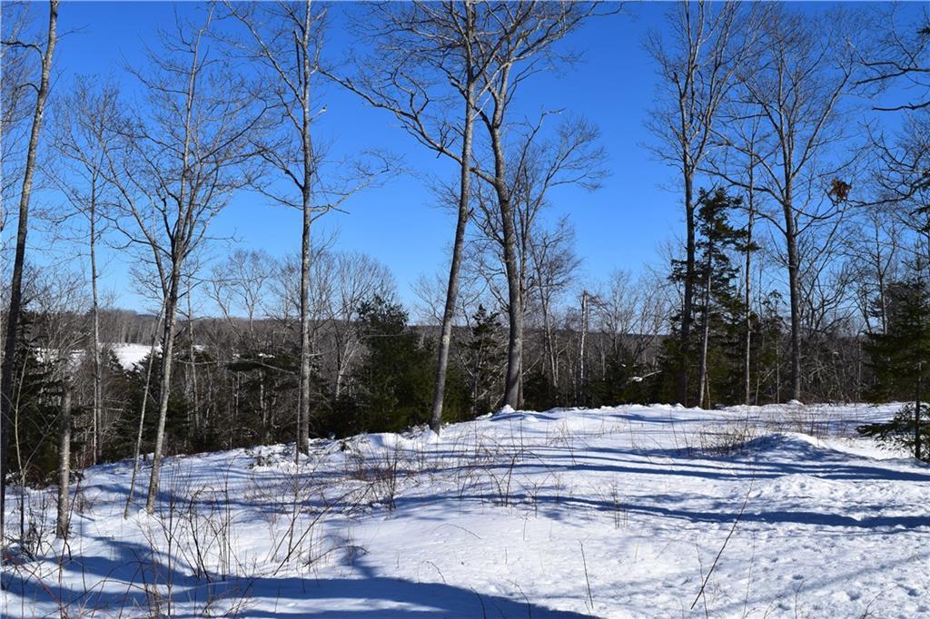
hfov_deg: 57.2
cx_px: 465
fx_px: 852
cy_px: 310
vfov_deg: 39.9
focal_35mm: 33
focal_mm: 22
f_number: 11
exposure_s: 1/500
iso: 200
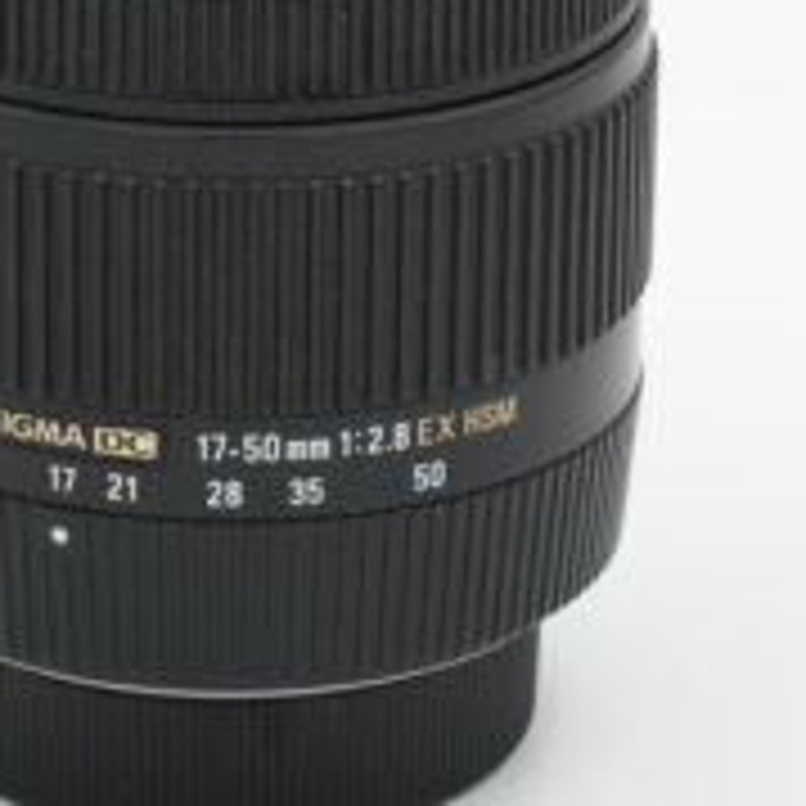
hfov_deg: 8.0
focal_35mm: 218
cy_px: 122
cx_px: 221
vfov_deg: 8.0
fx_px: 5754
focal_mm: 51
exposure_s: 1/80
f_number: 11
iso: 250
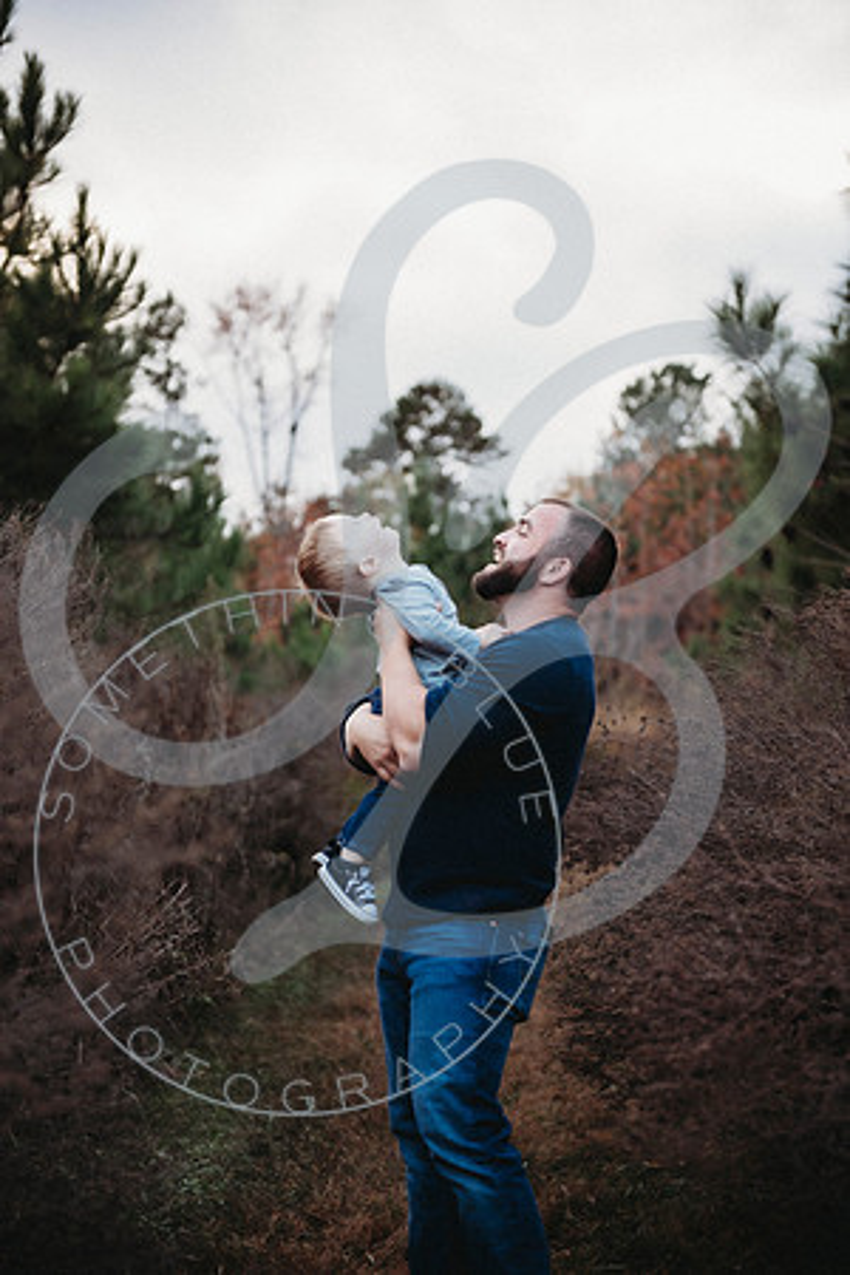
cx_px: 425
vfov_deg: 28.8
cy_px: 638
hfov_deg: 19.5
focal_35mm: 70
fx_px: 2479
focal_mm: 70
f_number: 2.8
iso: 640
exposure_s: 1/250
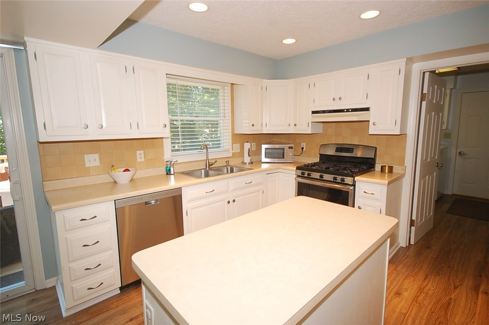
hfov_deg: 90.1
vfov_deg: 67.2
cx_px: 244
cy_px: 162
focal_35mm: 18
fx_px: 244
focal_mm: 12
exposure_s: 1/60
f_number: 5
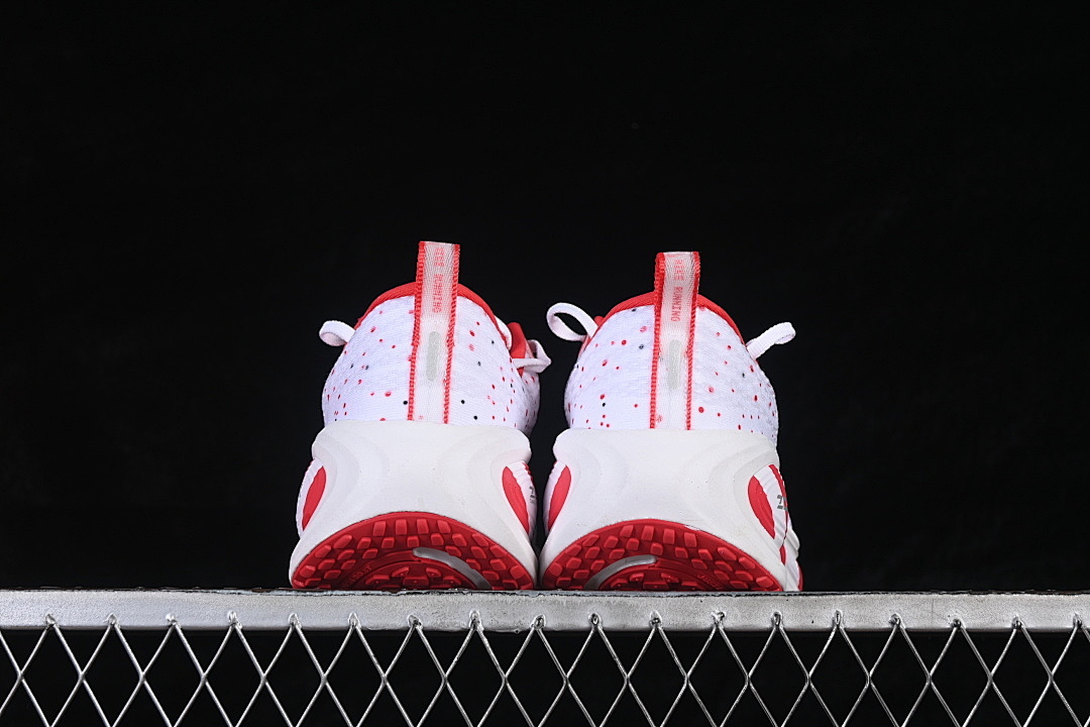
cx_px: 545
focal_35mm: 75
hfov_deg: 27.0
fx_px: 2271
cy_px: 364
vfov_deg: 18.2
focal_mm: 50
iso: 160
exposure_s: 1/80
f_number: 8
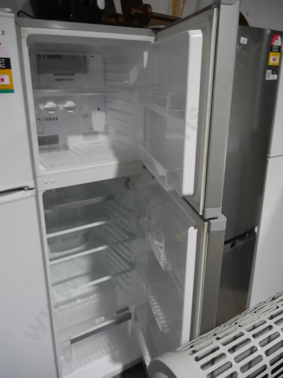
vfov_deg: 63.4
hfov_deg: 49.7
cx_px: 142
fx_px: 305
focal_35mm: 28
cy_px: 189
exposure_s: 1/60
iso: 250
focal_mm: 14
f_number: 3.5
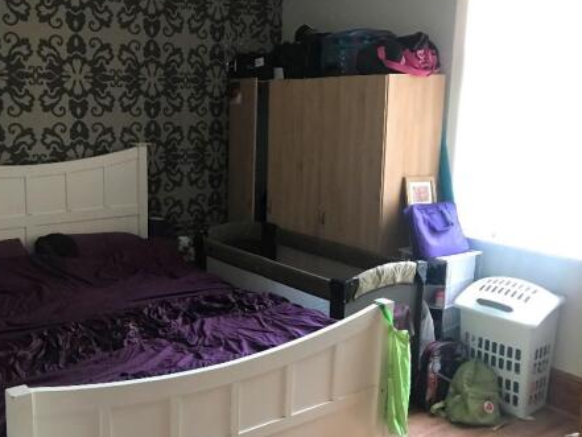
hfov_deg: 49.4
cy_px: 228
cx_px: 203
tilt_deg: -11.8
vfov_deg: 38.7
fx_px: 622
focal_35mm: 37
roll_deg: -0.1
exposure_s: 1/13
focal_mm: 3.99
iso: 100
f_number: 1.8
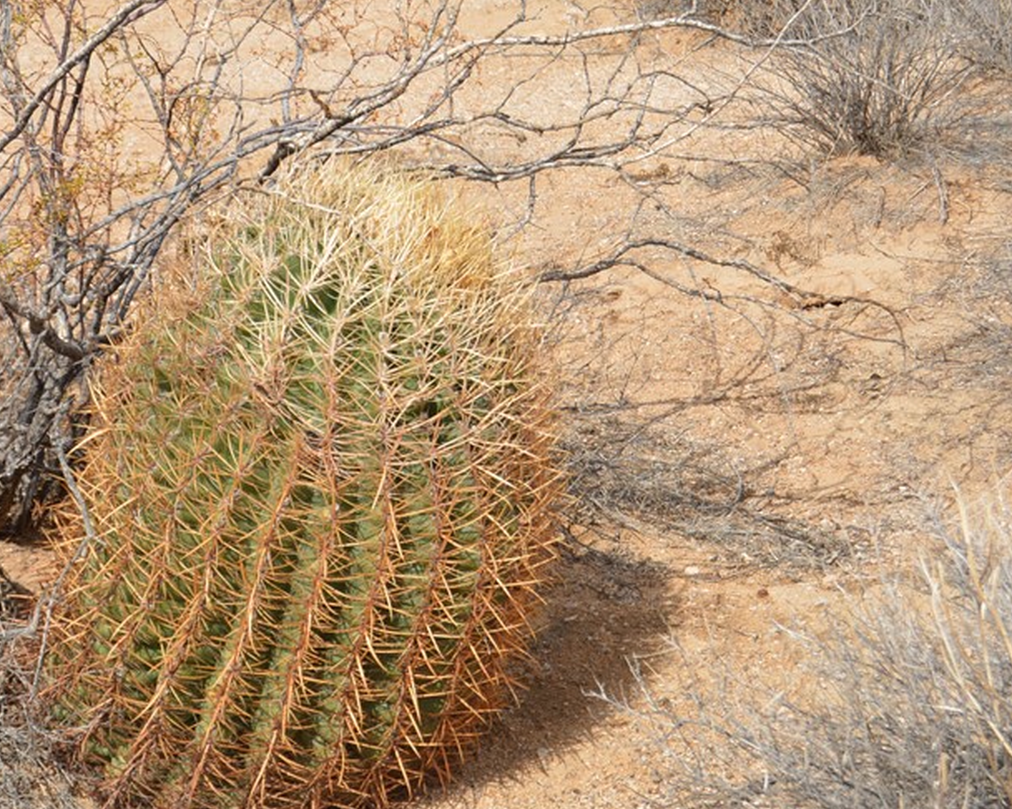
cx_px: 479
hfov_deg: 14.0
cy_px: 414
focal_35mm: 138
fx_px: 4128
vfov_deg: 11.2
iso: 400
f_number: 6.3
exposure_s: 1/1600
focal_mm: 55
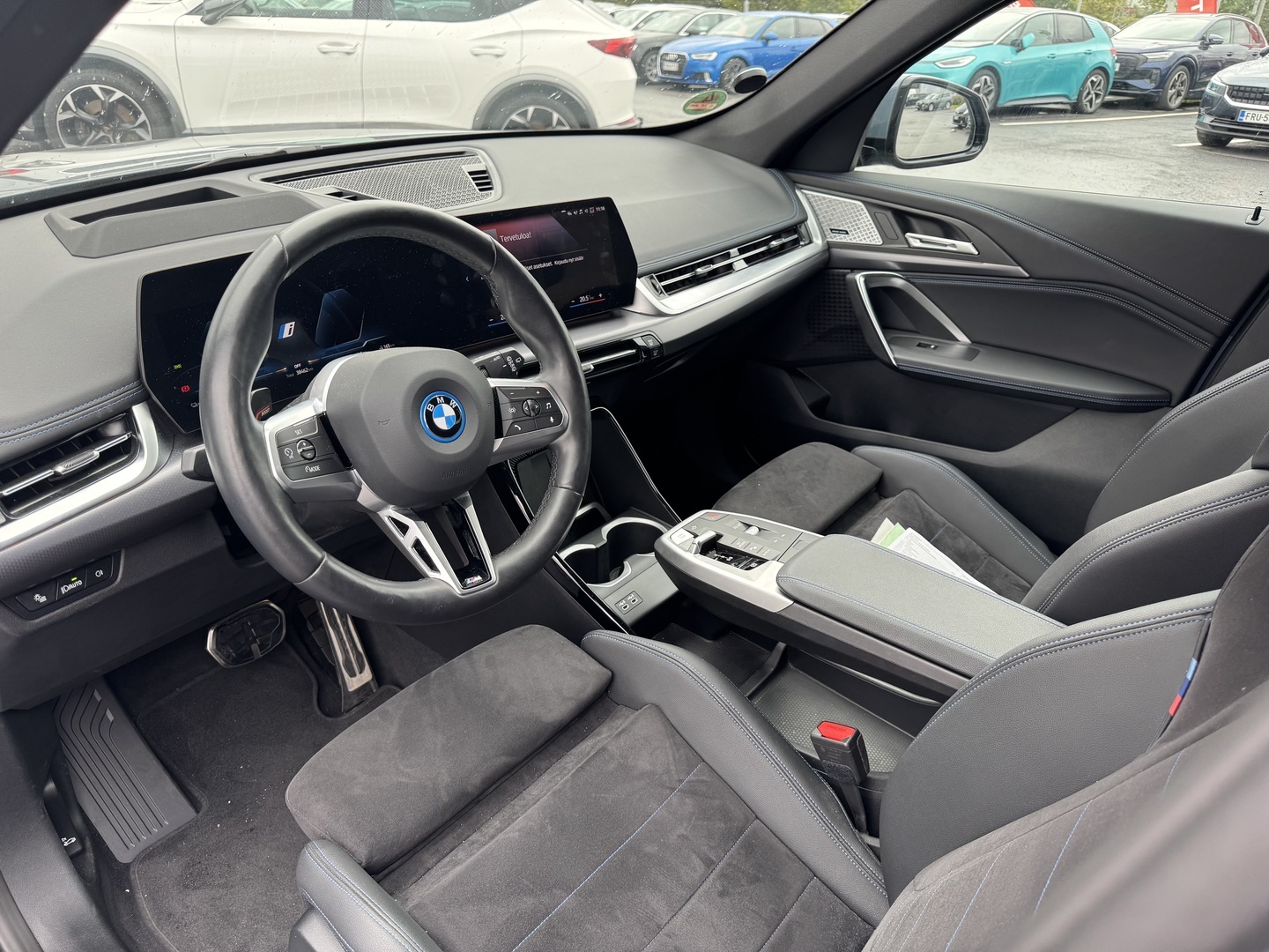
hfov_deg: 71.6
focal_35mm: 24
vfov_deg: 56.8
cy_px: 476
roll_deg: -0.7
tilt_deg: -27.1
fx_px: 880
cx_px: 634
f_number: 1.78
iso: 80
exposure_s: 1/121
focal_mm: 6.76
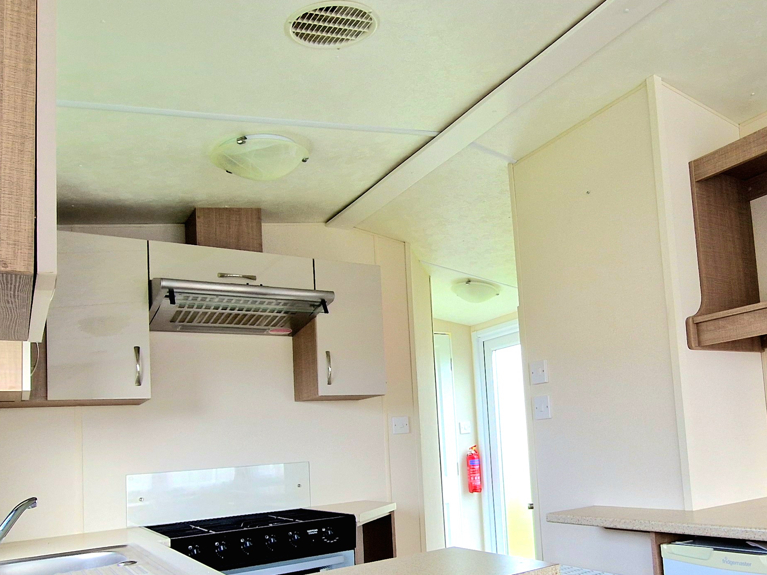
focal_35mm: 28
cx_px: 523
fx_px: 620
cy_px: 391
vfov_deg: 48.8
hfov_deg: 61.6
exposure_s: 1/100
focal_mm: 2.2
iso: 80
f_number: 2.2
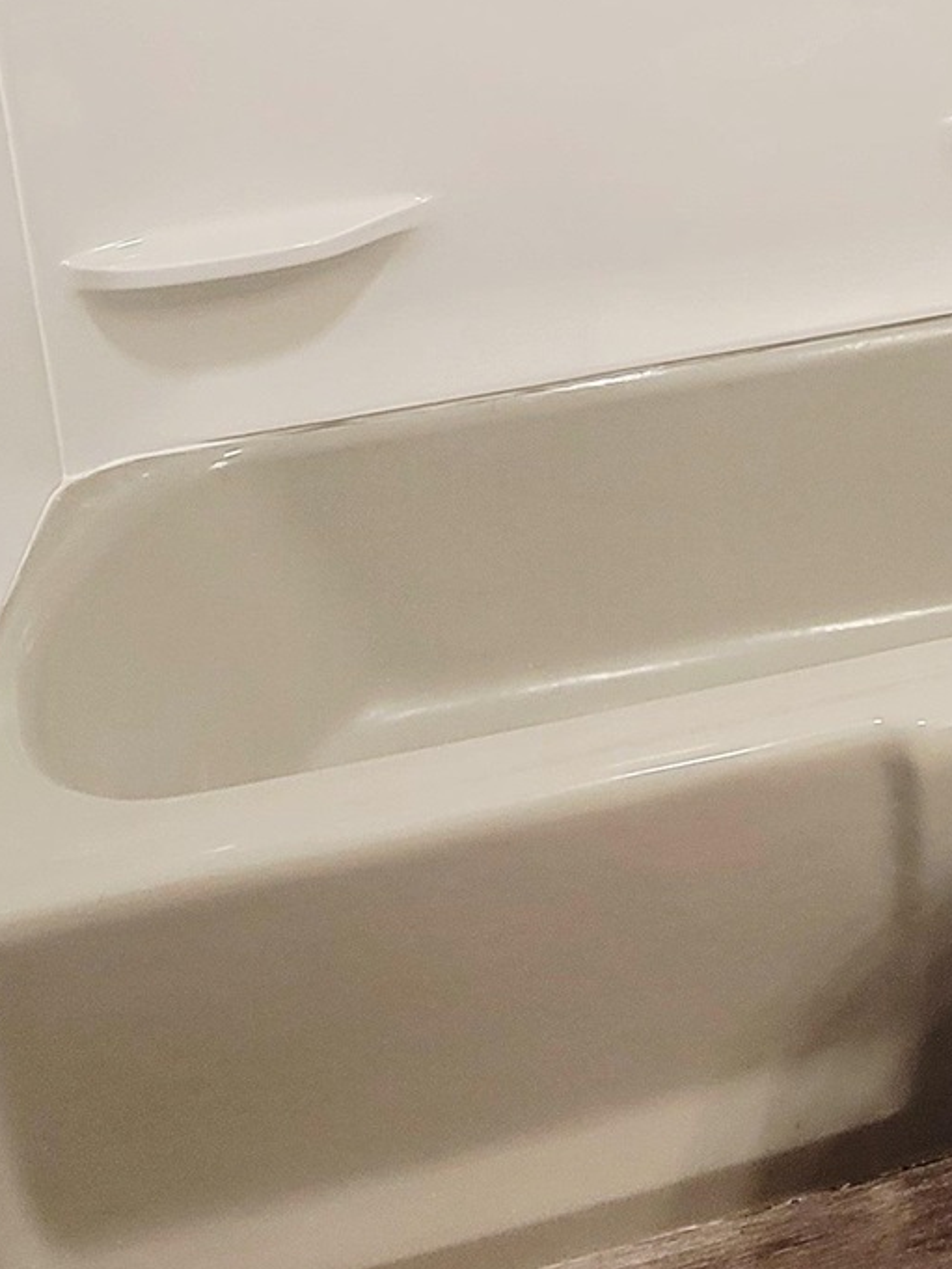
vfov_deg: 37.0
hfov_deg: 31.3
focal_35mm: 44
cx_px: 870
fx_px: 1613
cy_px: -88
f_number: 2.2
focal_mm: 2.2
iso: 160
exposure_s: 1/60.2
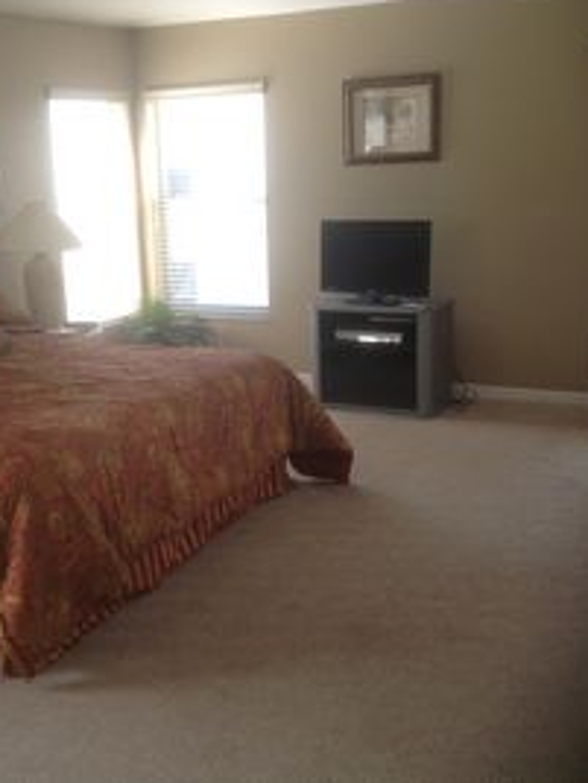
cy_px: 386
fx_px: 1087
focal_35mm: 48
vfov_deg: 39.7
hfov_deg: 30.1
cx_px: 222
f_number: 2.4
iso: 64
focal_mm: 4.28
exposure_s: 1/120
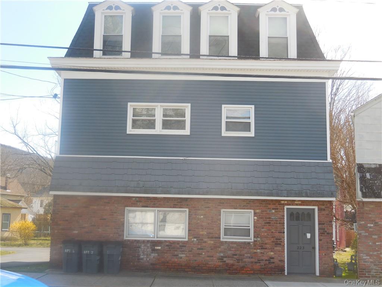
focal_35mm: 45
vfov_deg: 32.2
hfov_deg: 42.1
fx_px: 497
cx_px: 191
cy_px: 144
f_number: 4.2
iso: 125
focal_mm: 8.1
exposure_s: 1/320
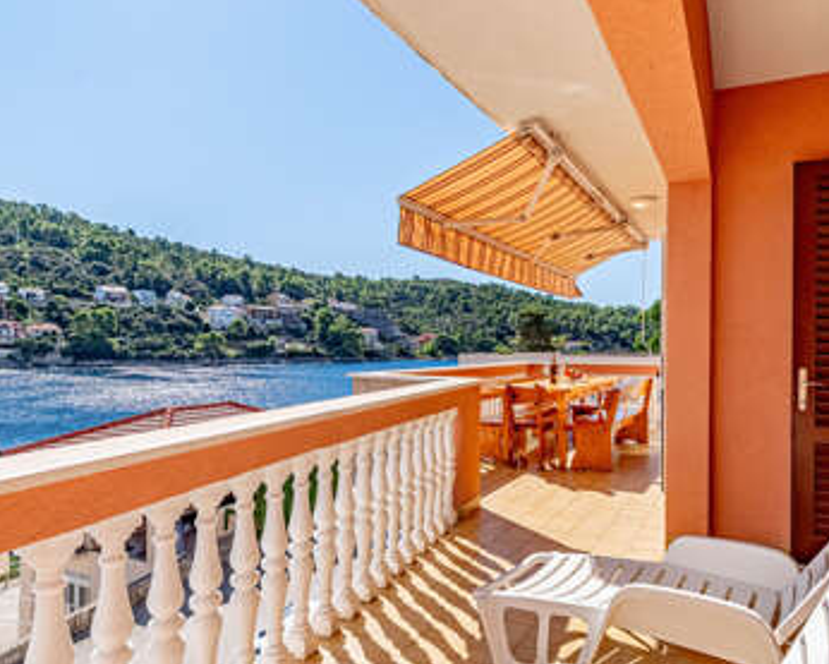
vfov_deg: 56.8
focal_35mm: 25
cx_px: 456
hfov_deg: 67.9
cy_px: 338
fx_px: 614
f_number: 8
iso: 400
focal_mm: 12
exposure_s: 1/8000
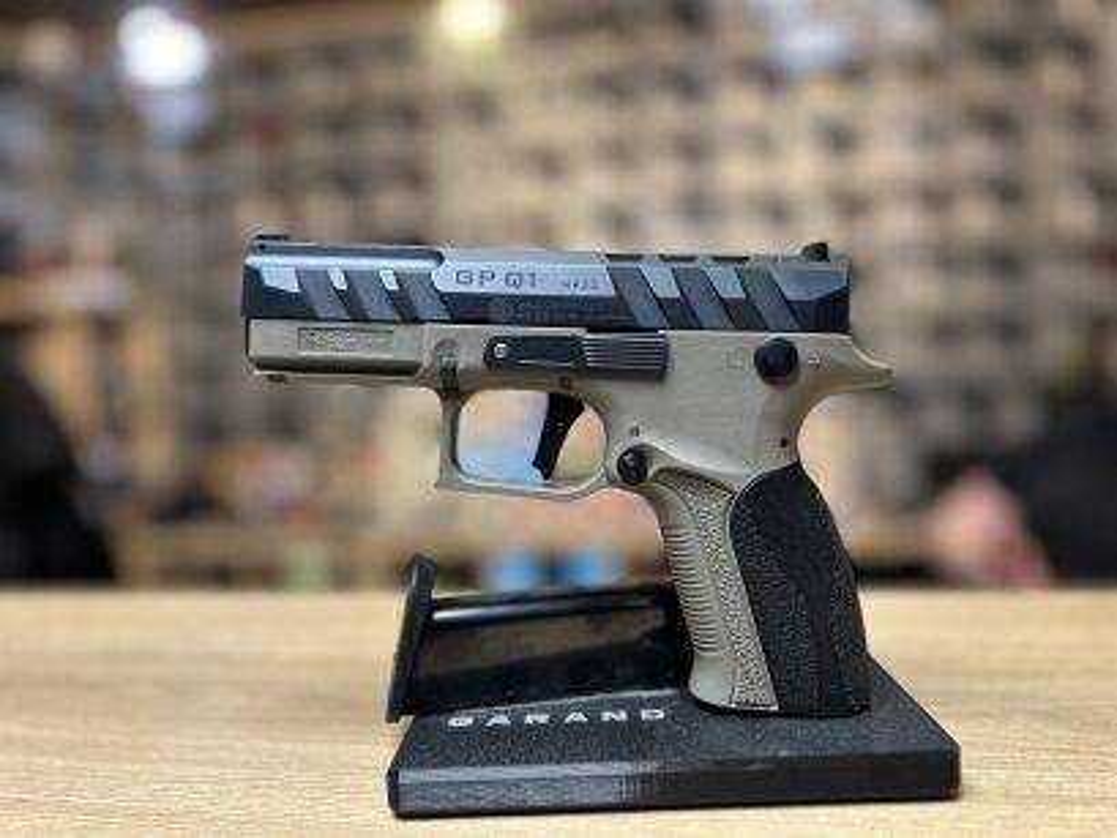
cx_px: 558
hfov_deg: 67.3
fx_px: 839
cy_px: 419
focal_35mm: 26
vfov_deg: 53.1
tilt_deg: -4.0
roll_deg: +3.1
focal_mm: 5.7
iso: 125
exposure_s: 1/100
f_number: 1.5
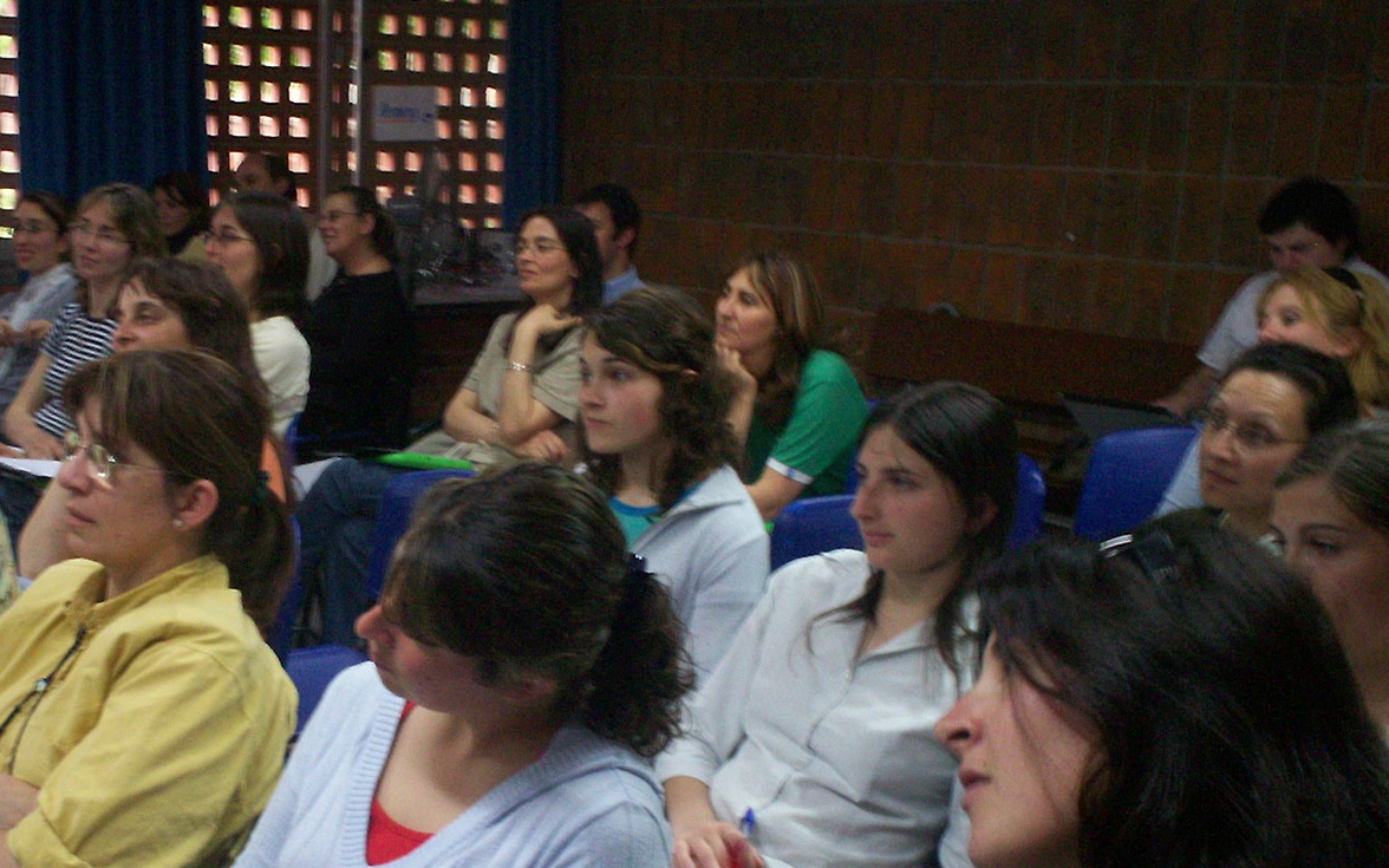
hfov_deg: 37.1
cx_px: 456
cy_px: 521
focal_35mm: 54
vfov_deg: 23.9
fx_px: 2044
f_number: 4.5
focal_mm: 6
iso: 200
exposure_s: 1/8
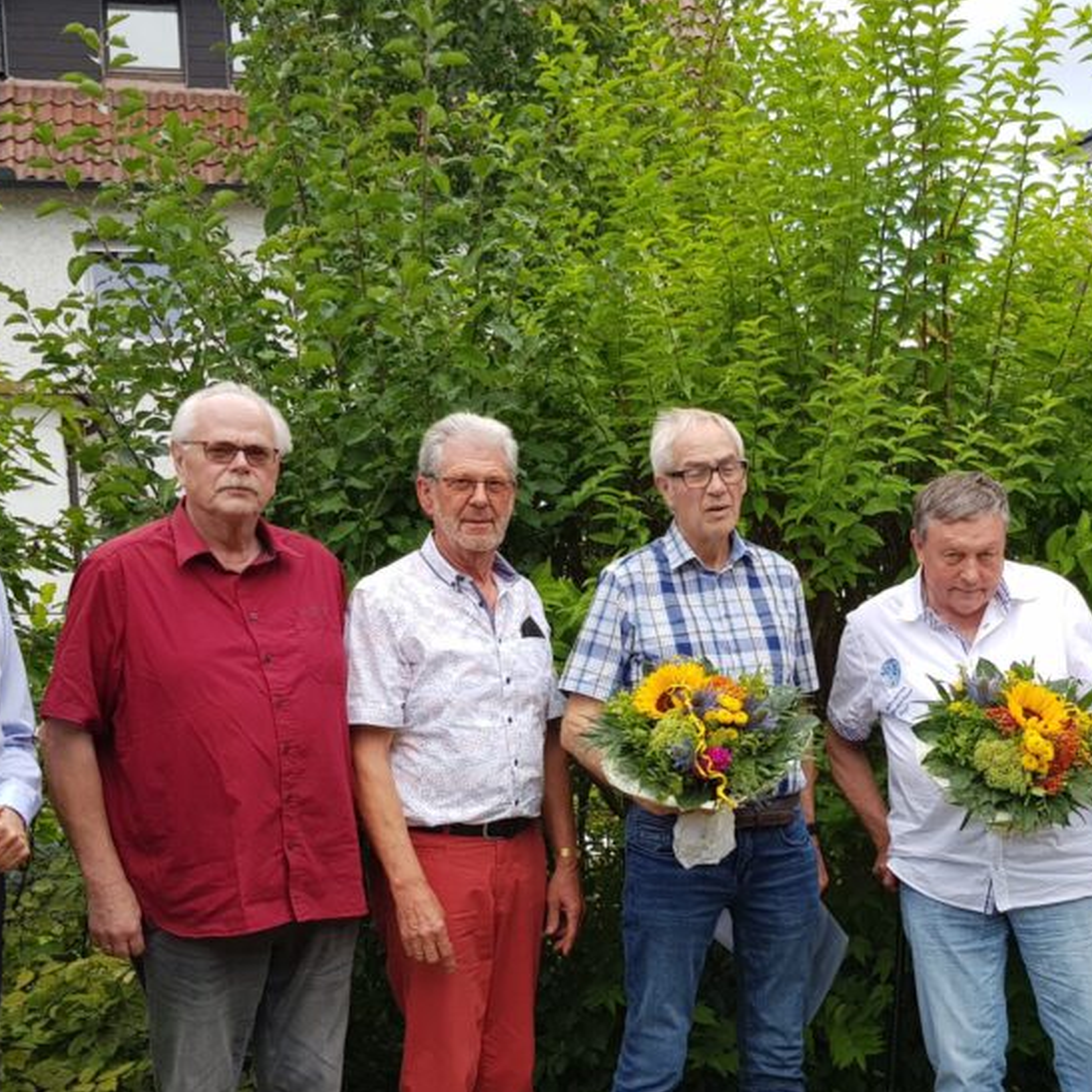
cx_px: 769
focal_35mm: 43
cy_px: 751
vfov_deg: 38.6
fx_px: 1535
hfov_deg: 38.5
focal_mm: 4.2
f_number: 1.7
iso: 40
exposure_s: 1/488
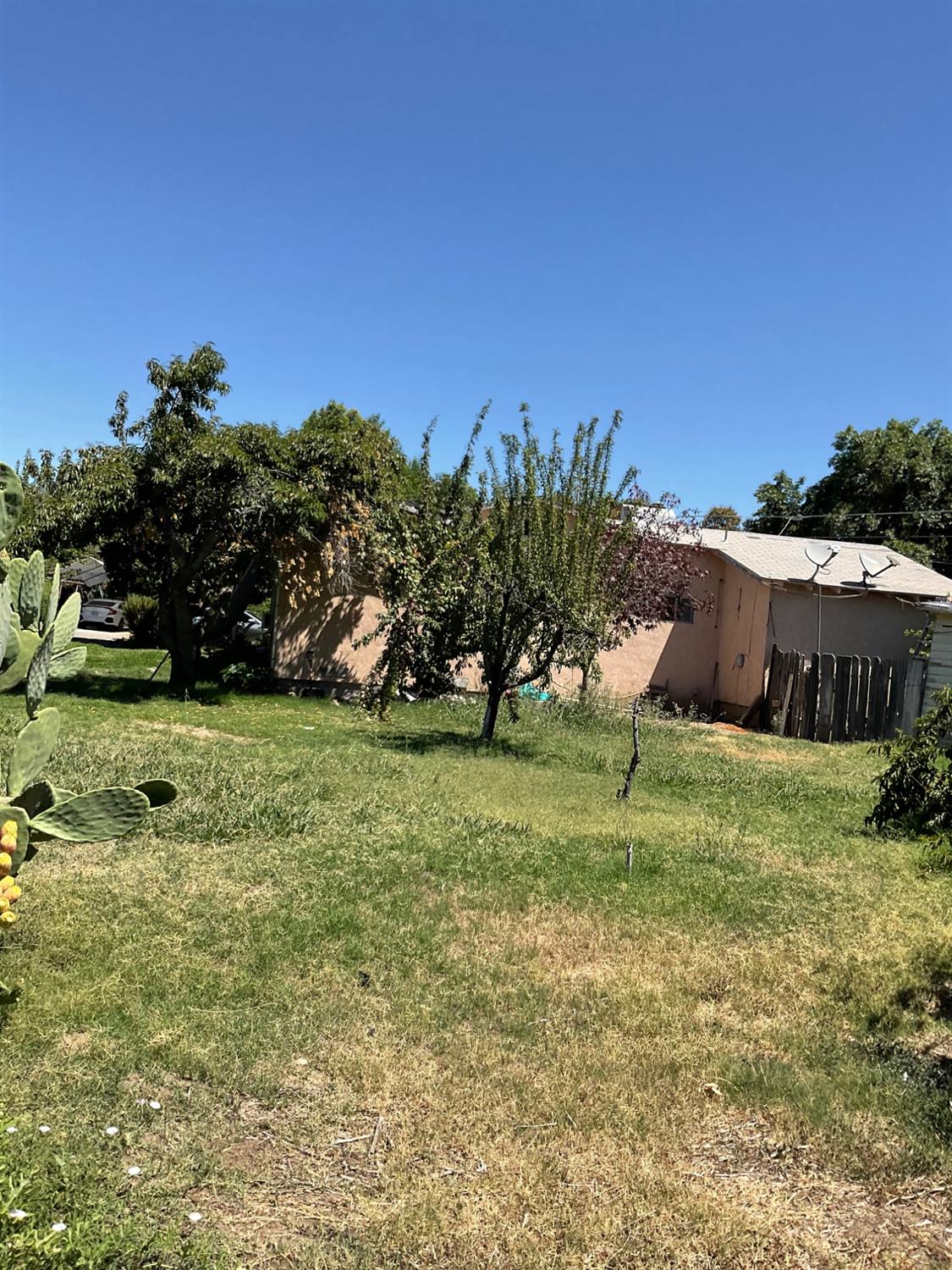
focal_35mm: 29
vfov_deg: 61.7
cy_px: 635
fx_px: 1063
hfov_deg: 48.2
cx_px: 476
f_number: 1.8
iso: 16
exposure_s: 1/1490
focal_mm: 3
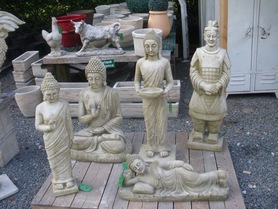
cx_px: 139
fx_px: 289
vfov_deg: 39.7
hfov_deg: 51.4
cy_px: 104
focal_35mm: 36
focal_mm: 6.3
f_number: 3.5
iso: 64
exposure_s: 1/100
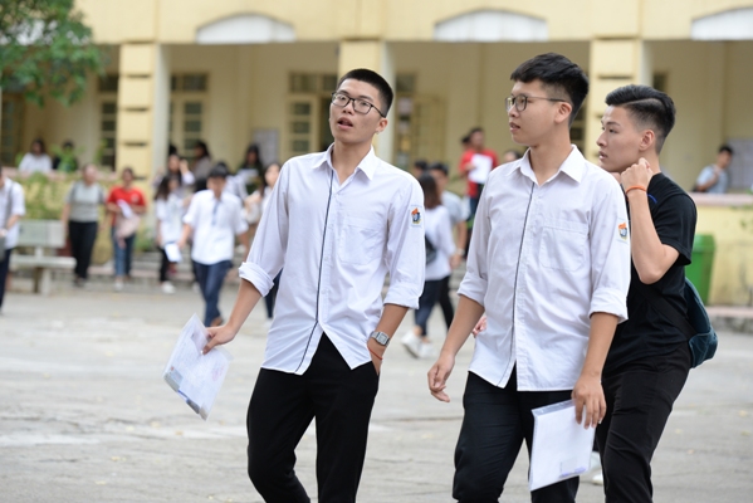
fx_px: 2825
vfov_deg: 10.2
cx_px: 376
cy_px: 252
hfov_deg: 15.2
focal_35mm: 135
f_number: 4.5
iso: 500
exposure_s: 1/400
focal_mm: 135
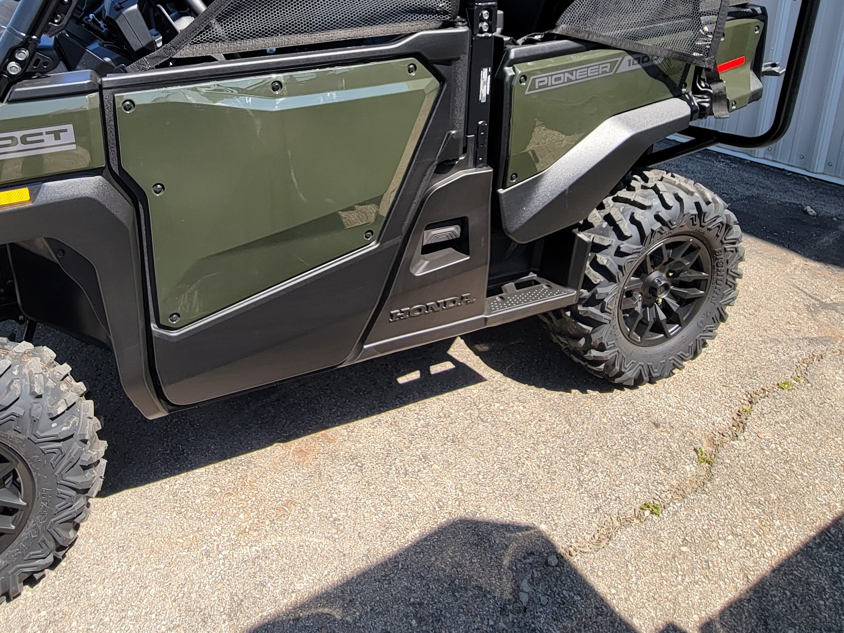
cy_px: 86
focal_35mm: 24
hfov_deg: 70.6
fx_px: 585
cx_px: 323
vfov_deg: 51.4
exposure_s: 1/709
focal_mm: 2.2
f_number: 2.2
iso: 50
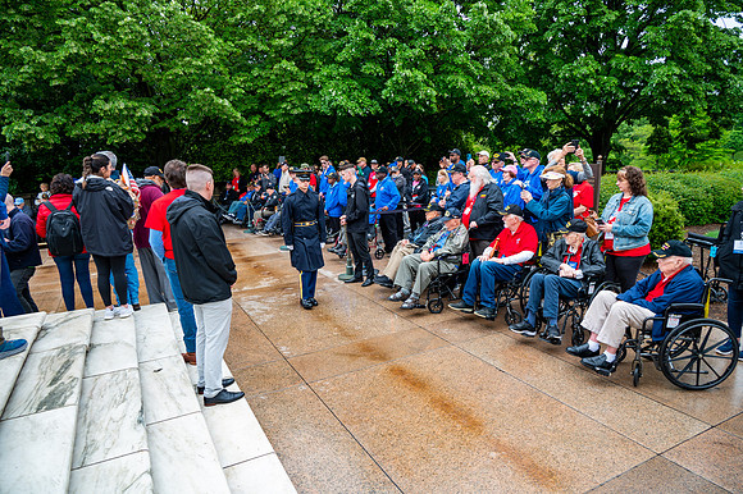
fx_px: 495
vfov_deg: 53.1
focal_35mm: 24
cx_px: 372
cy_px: 247
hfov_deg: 73.8
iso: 200
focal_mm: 24
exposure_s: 1/100
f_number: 6.3
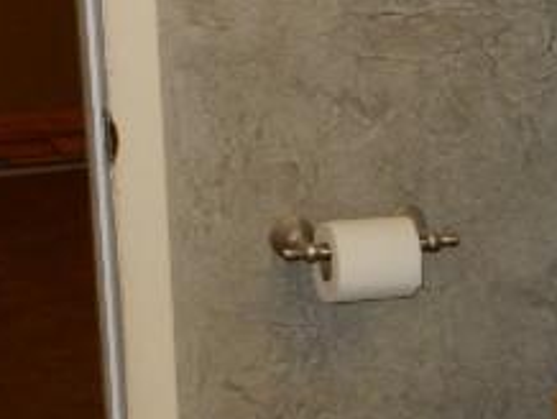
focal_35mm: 126
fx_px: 2030
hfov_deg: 15.2
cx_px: 623
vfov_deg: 11.6
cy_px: 445
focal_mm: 7.6
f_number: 4.2
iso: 200
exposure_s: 1/30
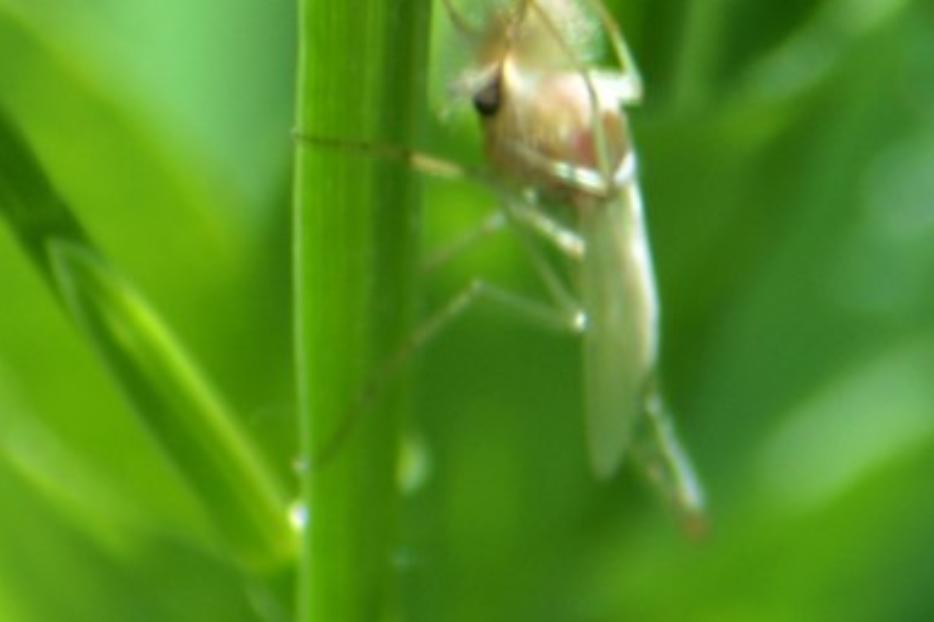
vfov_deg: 1.2
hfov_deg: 1.8
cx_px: 502
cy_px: 158
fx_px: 29185
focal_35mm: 1125
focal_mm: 300
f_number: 8
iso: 160
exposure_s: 1/125
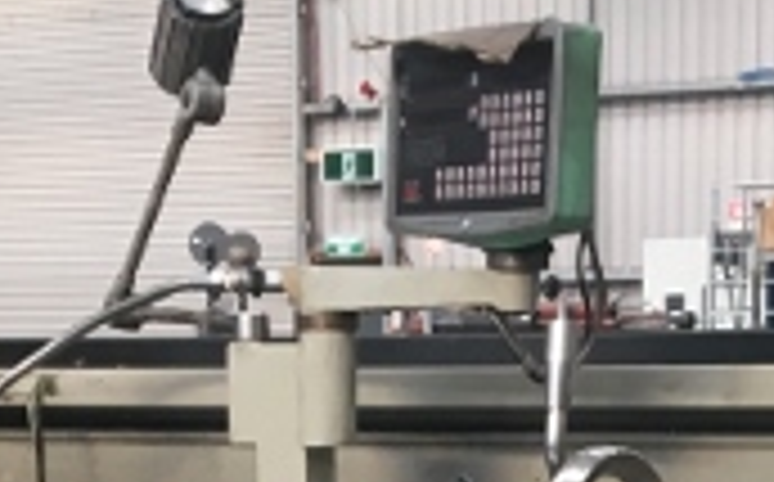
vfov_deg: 8.4
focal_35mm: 143
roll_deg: +0.9
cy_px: 1108
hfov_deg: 14.6
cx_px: 378
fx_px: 3013
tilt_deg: -12.0
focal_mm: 4.15
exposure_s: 1/33
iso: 50
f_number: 2.2
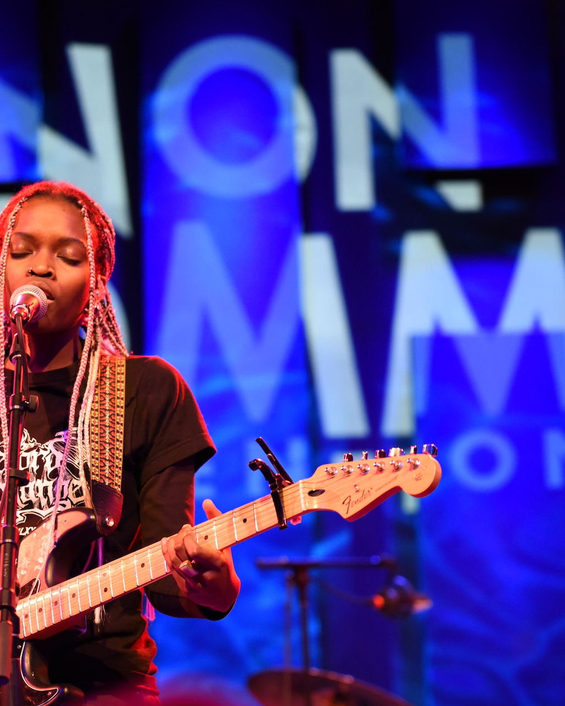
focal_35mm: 127
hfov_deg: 12.1
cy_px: 353
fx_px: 2654
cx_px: 207
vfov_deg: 15.2
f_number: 2.8
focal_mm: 90
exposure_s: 1/125
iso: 3200
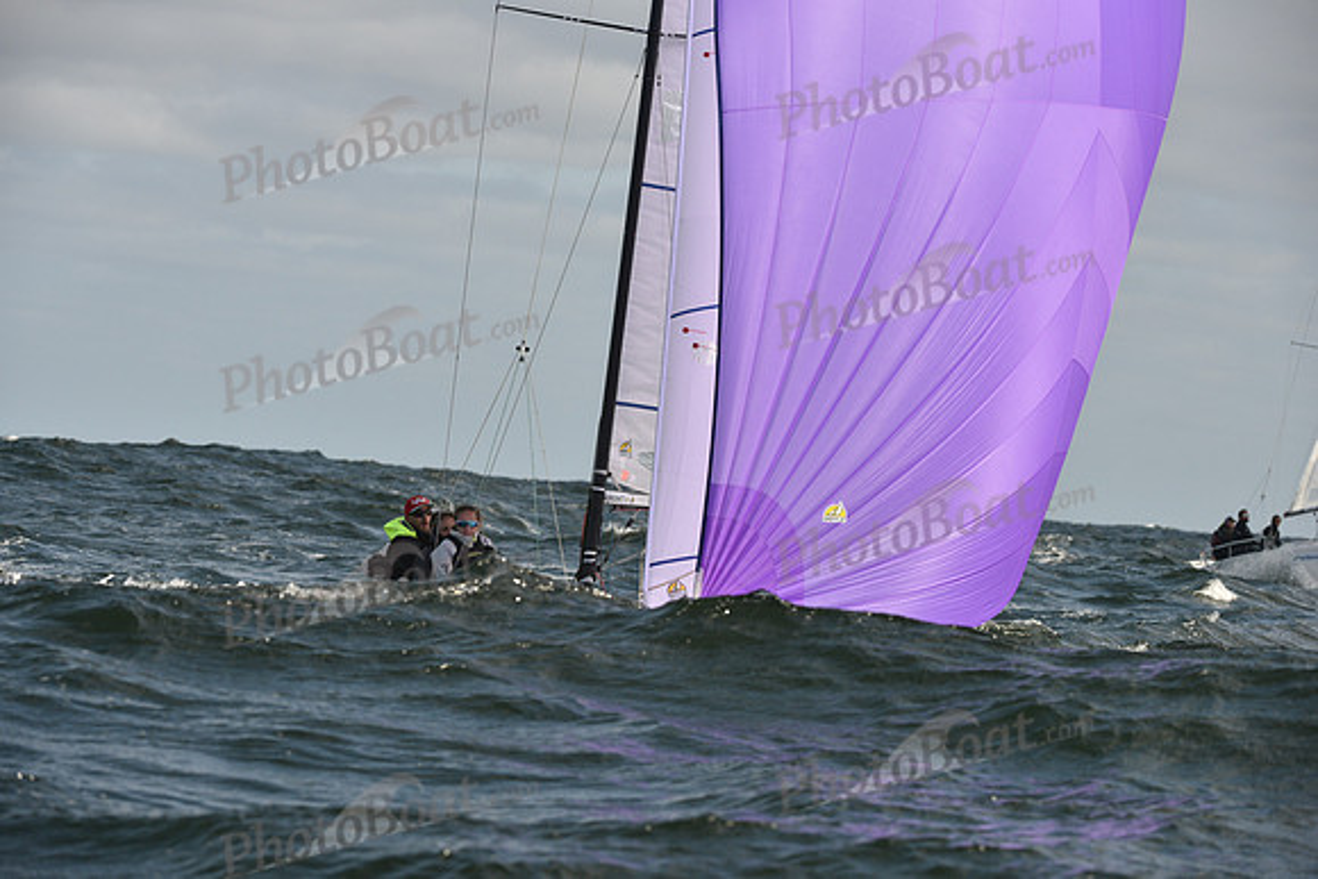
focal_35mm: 200
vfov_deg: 6.9
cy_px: 440
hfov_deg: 10.3
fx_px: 7324
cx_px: 659
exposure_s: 1/1250
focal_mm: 200
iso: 320
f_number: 7.1
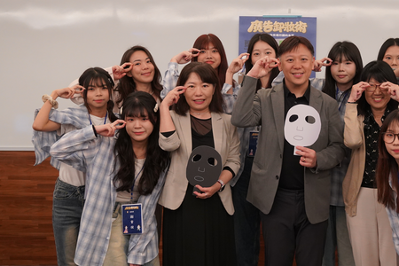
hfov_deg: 35.1
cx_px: 286
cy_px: 102
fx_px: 621
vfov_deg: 24.1
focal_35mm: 56
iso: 3200
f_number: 4
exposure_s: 1/160
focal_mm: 36
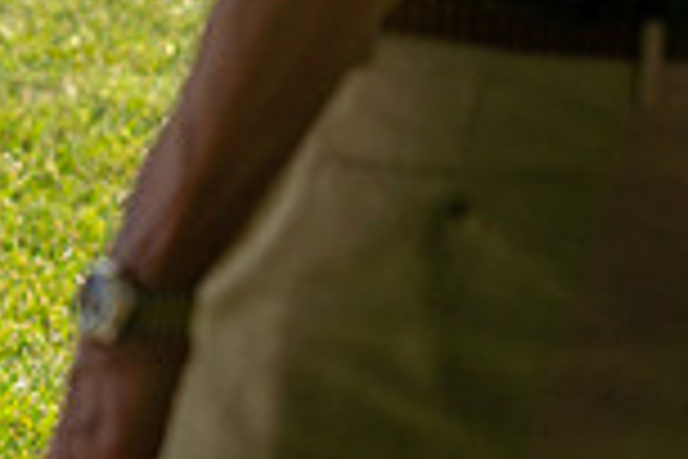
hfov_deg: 7.1
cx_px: -558
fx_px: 5370
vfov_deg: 4.9
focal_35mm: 281
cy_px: 47
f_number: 3.5
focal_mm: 74
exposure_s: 1/1600
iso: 200
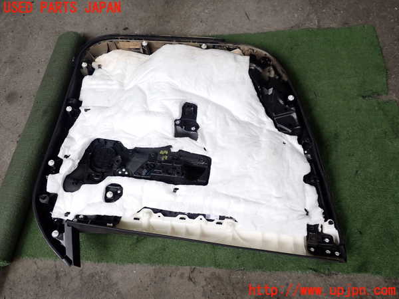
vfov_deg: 46.8
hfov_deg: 60.0
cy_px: 150
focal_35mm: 30
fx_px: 346
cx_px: 200
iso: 100
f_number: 2.3
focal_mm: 5.4
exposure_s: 1/160
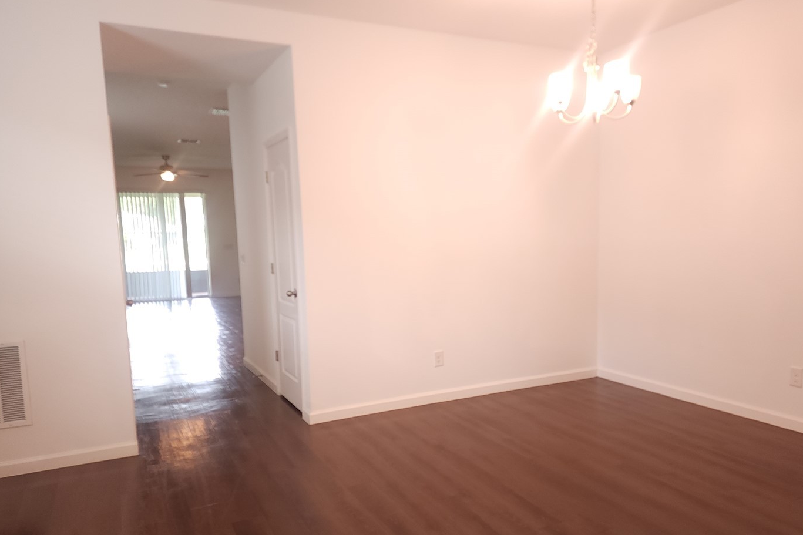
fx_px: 624
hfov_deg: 65.4
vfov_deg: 46.2
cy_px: 308
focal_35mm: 28
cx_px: 426
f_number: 1.8
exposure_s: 1/30
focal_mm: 6.4
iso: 100
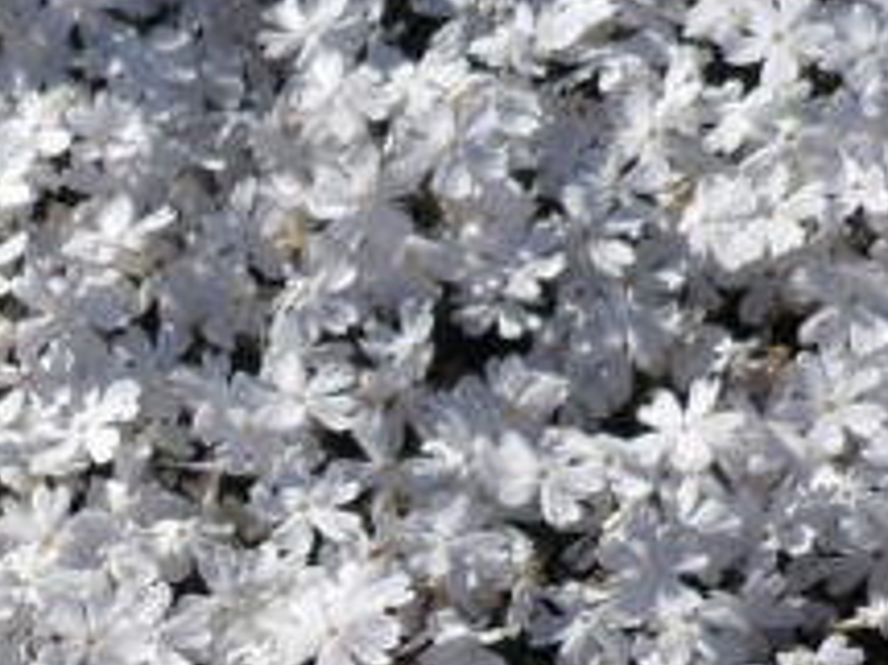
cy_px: 611
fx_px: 2359
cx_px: -107
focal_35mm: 92
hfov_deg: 20.3
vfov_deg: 15.8
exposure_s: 1/320
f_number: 8
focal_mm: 5.5
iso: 100
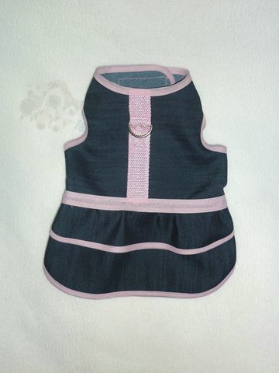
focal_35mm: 45
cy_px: 186
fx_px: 484
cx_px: 140
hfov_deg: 32.2
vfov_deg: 42.1
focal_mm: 7.4
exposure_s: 1/30
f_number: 3.1
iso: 100
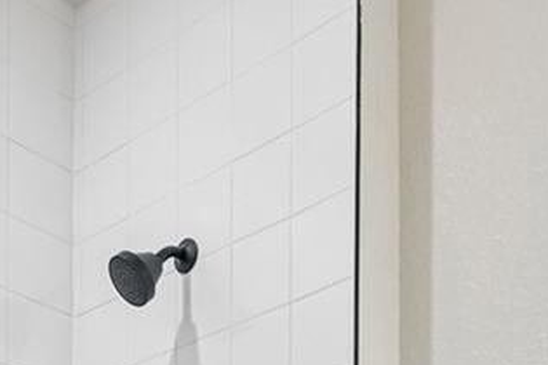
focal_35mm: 72
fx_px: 1096
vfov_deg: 14.5
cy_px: 798
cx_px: 378
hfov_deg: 27.8
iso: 400
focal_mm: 14
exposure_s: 1/15
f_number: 9
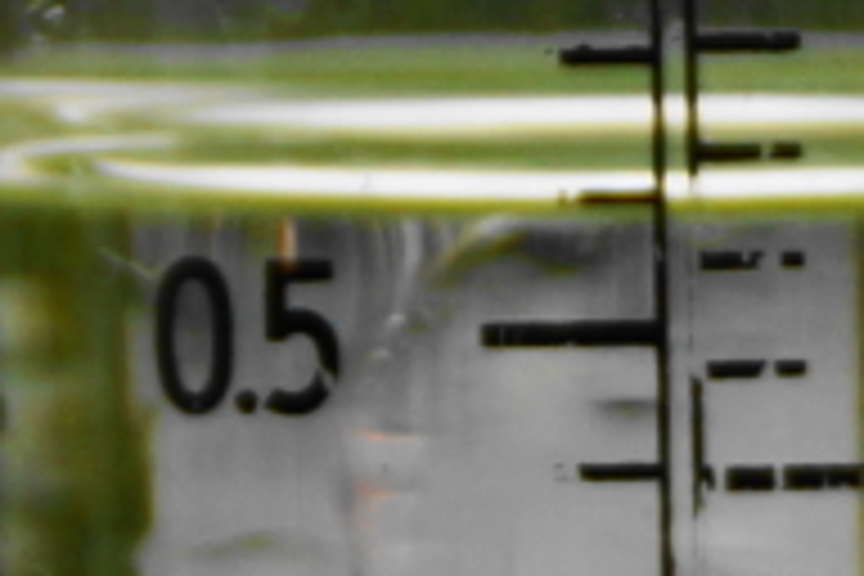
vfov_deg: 3.9
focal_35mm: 352
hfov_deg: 5.9
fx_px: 8438
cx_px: 616
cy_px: 756
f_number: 5
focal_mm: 45
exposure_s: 1/80
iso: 100
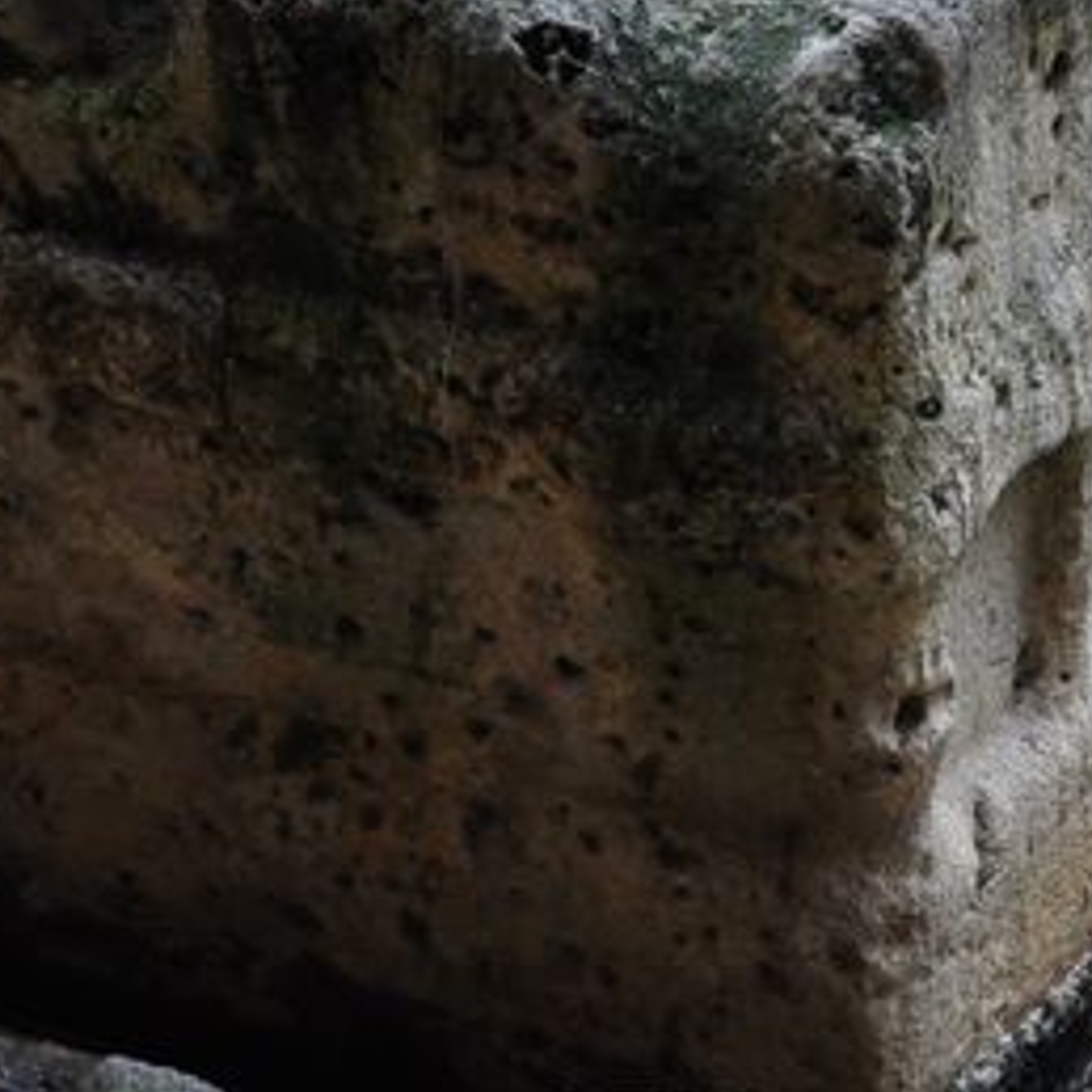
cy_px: 105
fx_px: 3772
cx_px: 949
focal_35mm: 106
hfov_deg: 16.3
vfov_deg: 16.3
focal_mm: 21
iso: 400
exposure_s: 1/30
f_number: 7.1
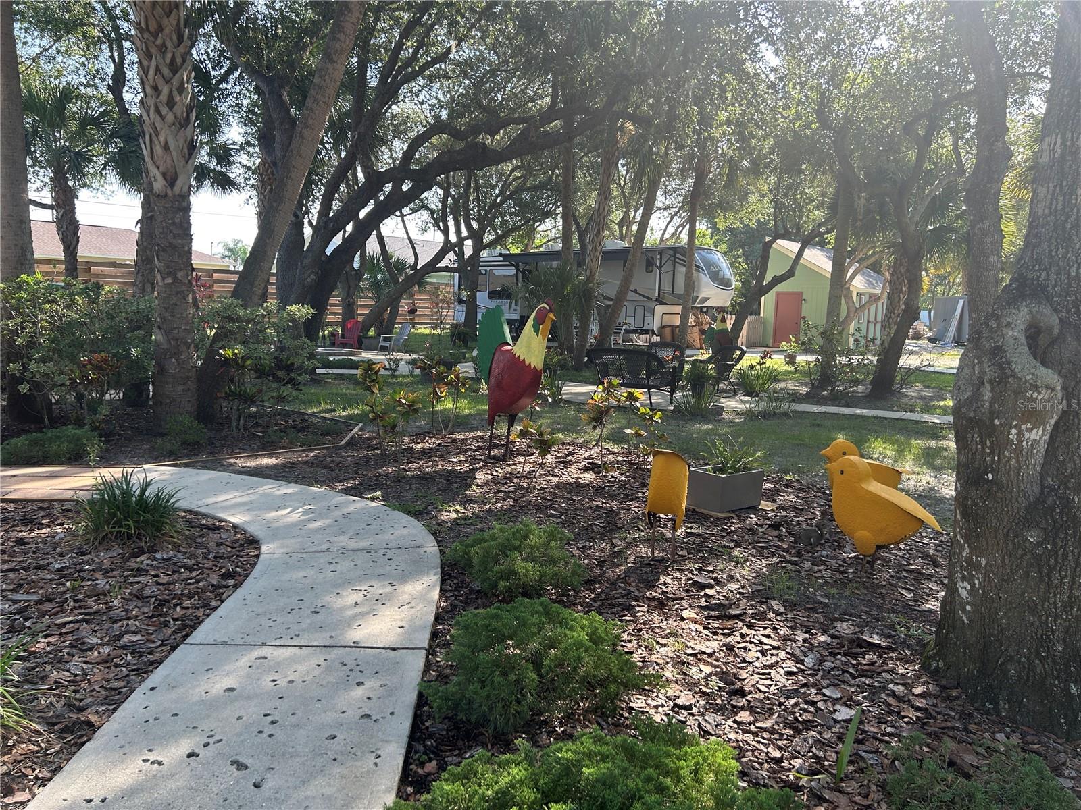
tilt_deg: -7.3
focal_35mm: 26
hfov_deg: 67.3
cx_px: 540
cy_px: 405
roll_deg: -1.3
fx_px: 812
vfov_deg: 53.1
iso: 50
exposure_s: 1/486
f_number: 1.5
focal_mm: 5.7
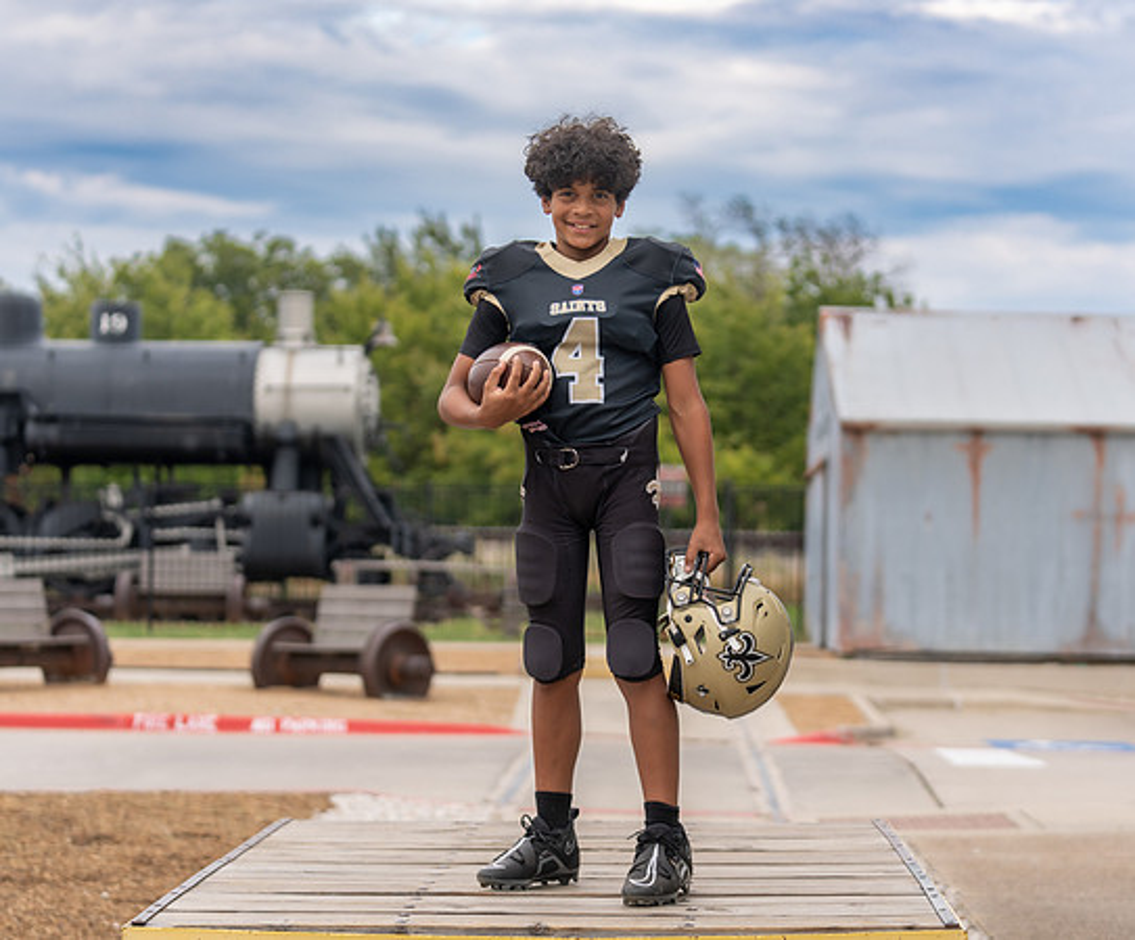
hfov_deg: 22.4
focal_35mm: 84
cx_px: 623
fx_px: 2862
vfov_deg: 18.7
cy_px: 461
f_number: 2.8
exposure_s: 1/320
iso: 100
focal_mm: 71
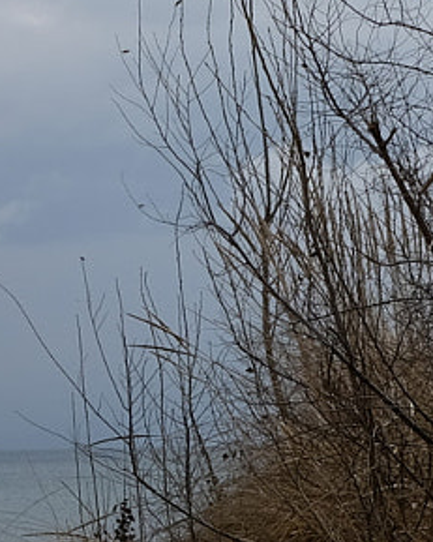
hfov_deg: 8.1
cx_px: -431
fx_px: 2917
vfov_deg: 10.6
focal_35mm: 182
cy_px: 116
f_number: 6.4
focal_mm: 23.3
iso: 200
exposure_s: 1/1500
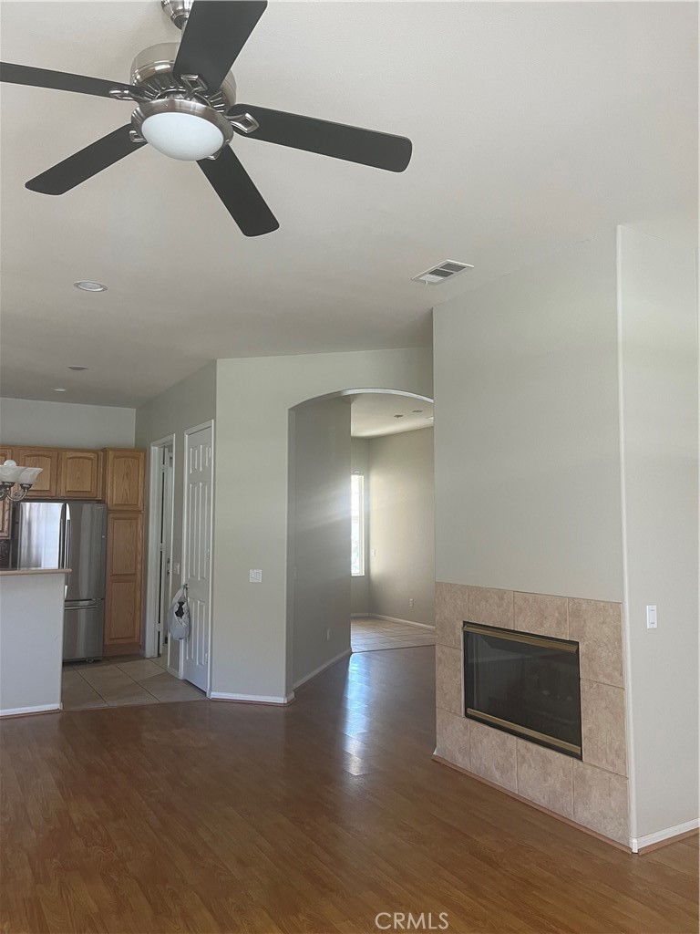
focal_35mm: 26
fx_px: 701
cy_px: 467
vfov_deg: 67.3
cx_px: 350
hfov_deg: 53.1
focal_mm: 5.1
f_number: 1.6
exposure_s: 1/68
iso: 125
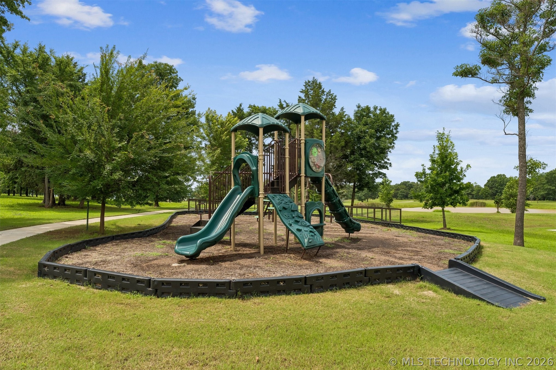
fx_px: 371
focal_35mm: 24
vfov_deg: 53.1
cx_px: 278
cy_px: 185
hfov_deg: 73.7
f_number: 8
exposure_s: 1/1250
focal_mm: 24
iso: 200
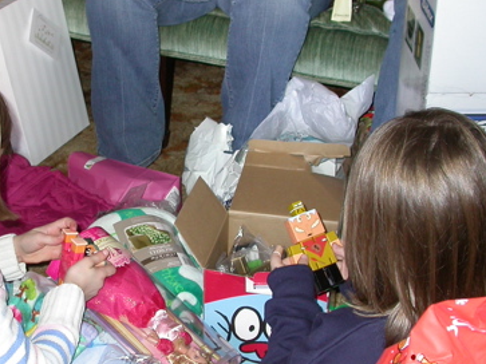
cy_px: 187
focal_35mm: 67
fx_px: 940
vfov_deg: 21.9
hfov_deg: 28.7
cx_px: 147
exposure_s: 1/30
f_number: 2.6
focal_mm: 7.85
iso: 100
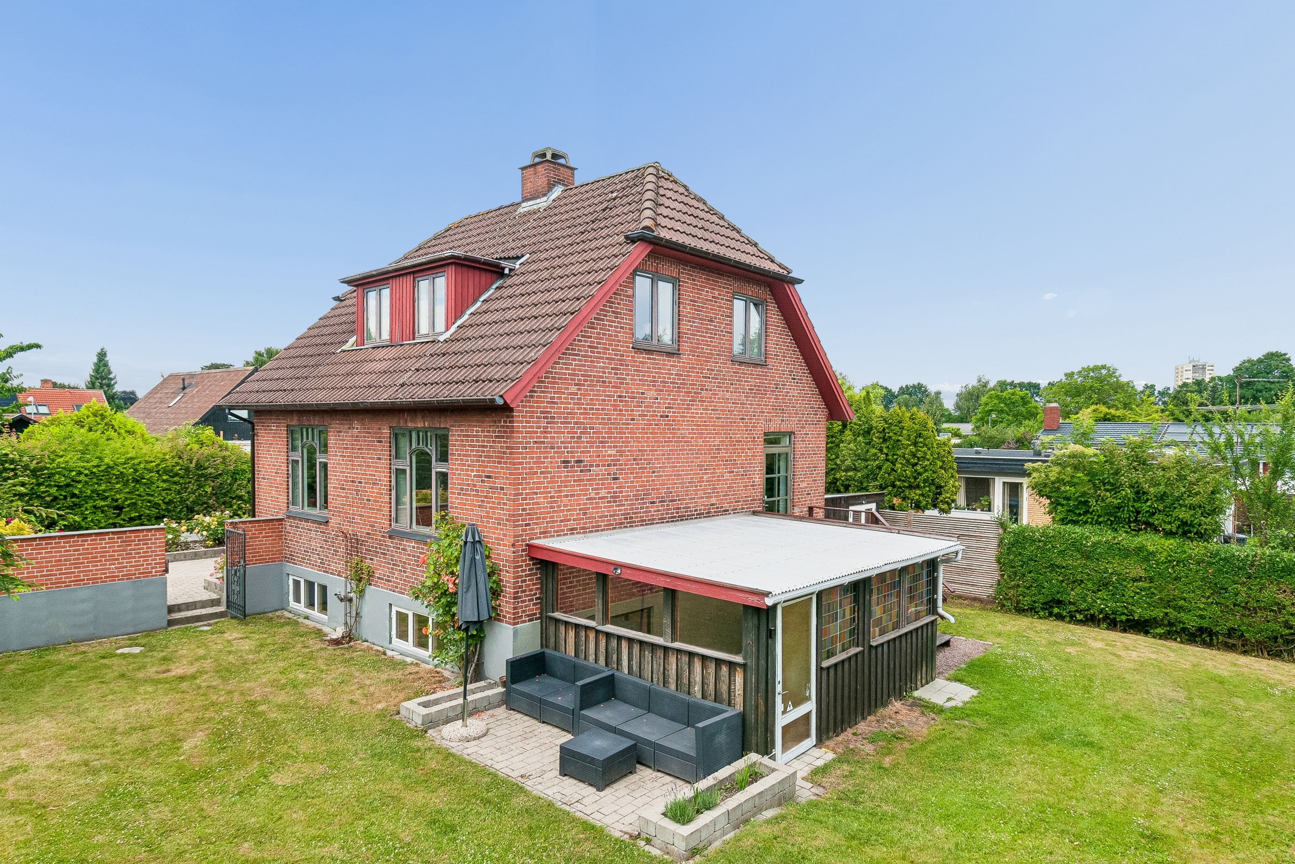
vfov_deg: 64.5
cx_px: 637
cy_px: 455
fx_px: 683
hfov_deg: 86.9
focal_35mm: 19
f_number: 10
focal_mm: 12
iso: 200
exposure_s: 1/250
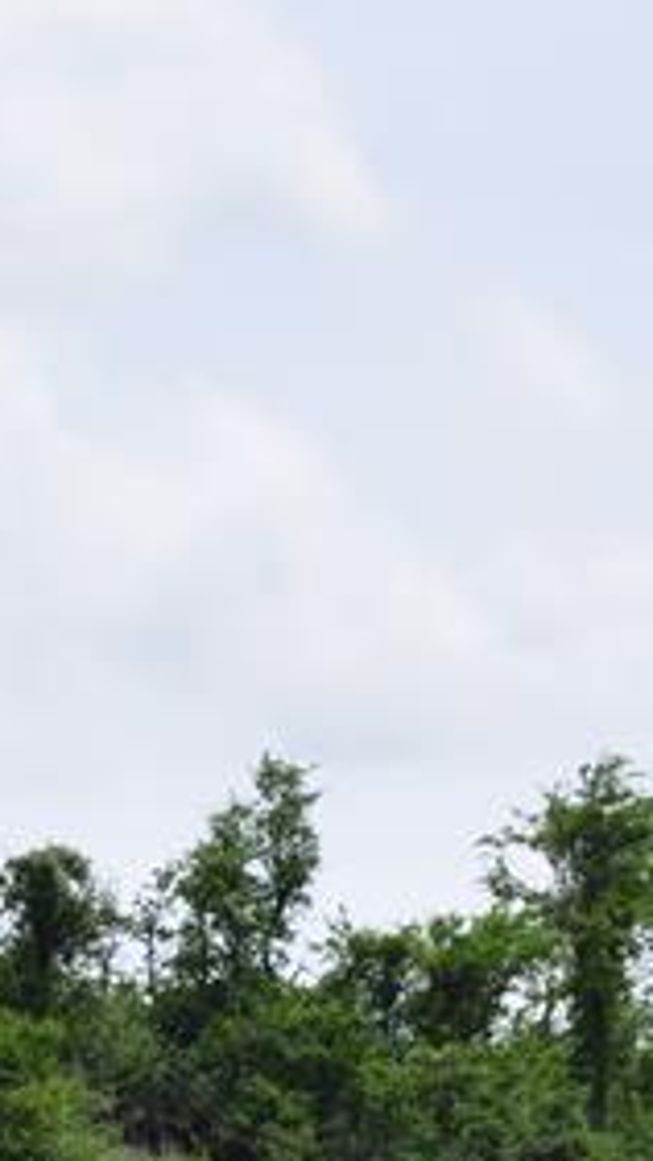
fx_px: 9696
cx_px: 455
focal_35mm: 315
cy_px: 1140
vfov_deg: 6.8
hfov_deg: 3.9
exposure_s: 1/400
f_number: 11
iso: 200
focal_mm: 55
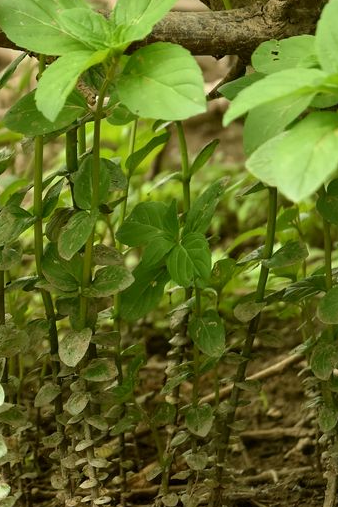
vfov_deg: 11.8
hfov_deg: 7.8
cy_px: 165
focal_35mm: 174
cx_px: -18
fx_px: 2450
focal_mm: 42
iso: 250
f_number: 5.6
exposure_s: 1/125
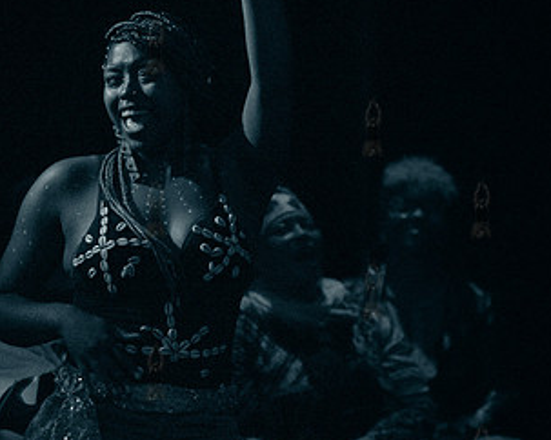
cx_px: 148
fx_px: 3813
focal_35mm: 234
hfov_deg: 8.3
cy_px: 207
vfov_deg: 6.6
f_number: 2.8
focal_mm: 112
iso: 4000
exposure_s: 1/320
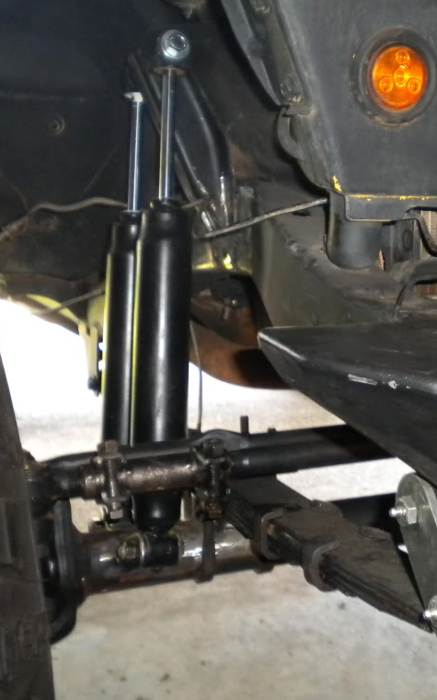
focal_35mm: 50
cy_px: 348
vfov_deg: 40.3
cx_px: 341
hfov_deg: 25.4
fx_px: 953
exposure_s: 1/30
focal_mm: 6.3
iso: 400
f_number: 3.1
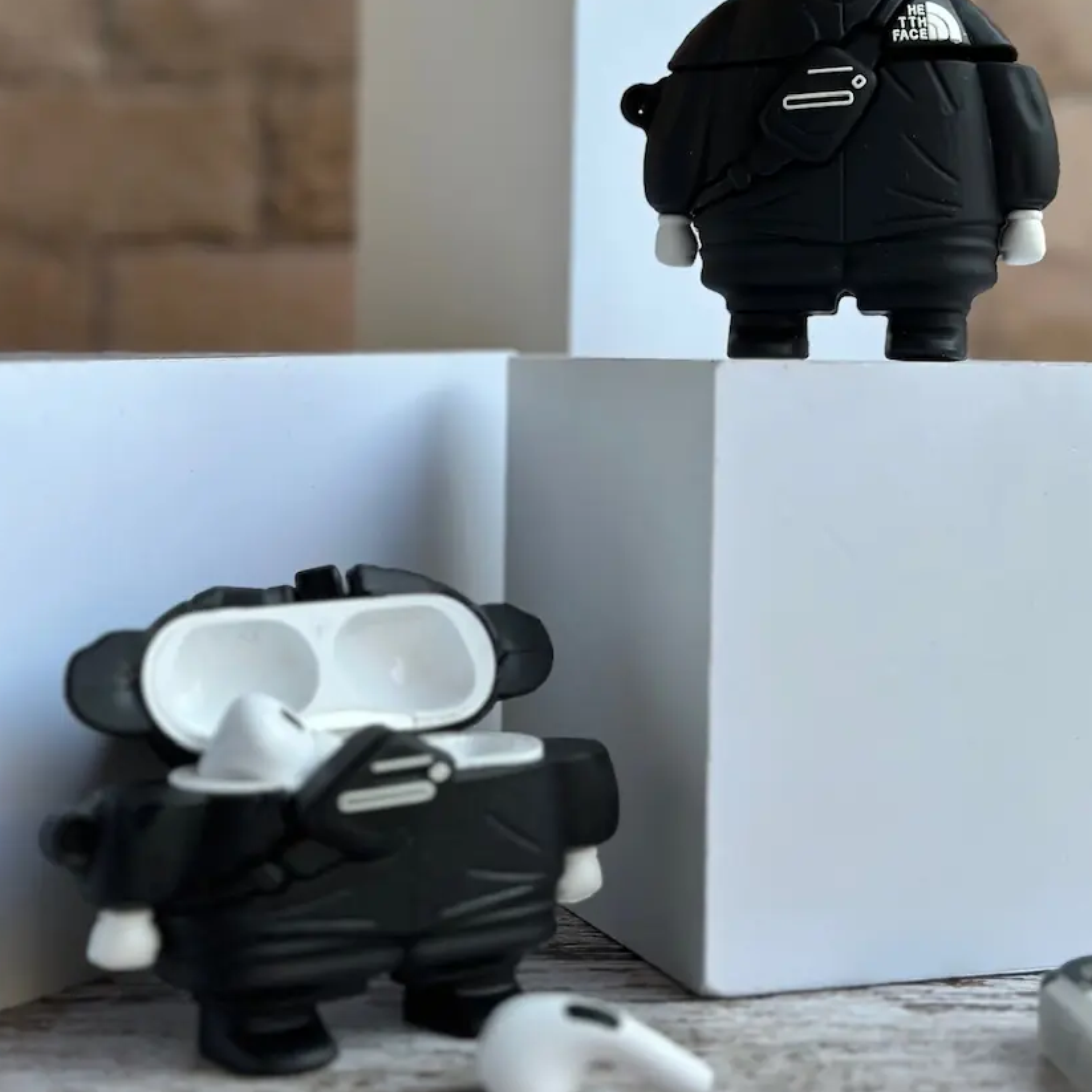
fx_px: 2356
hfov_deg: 26.1
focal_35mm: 66
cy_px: 357
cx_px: 580
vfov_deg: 25.9
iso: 80
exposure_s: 1/880
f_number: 1.78
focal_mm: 6.86
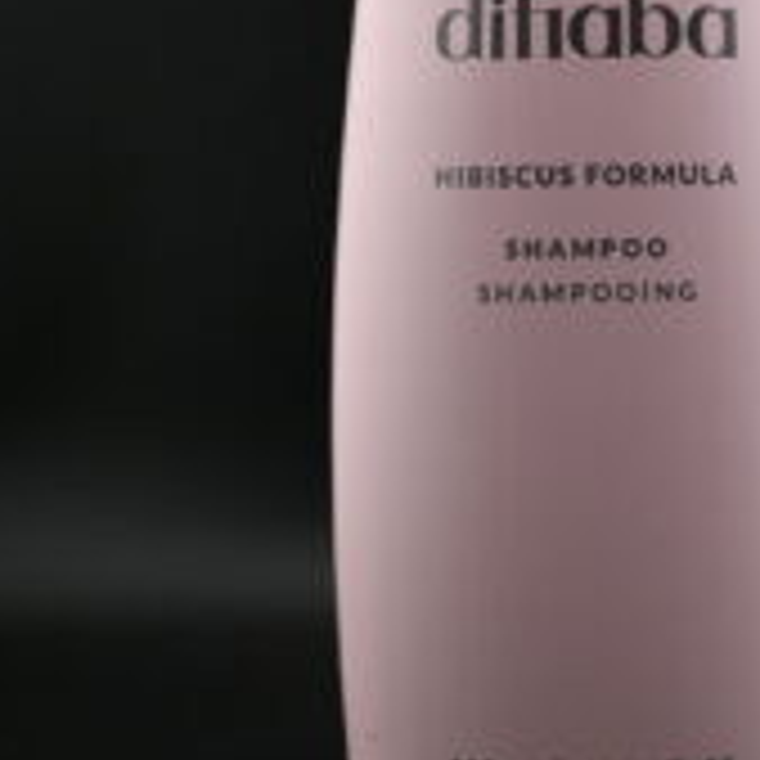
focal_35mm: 78
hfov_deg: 21.8
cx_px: 621
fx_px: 1941
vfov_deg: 21.9
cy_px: 157
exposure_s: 1/200
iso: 400
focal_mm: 23
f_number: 4.2
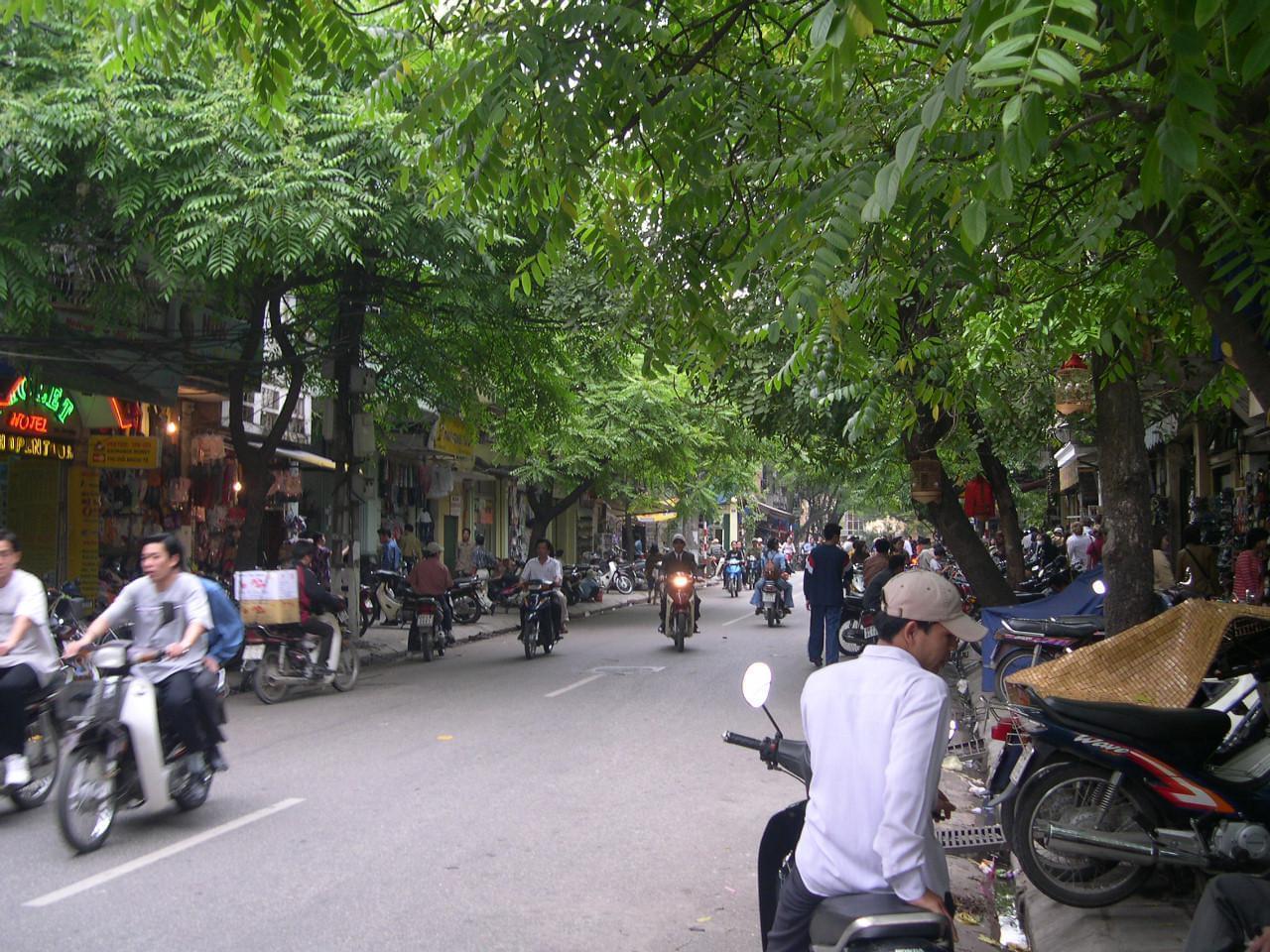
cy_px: 476
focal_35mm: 38
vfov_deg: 37.7
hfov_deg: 49.0
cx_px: 635
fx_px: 1394
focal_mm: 8
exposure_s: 1/50.8
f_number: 2.8
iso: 100
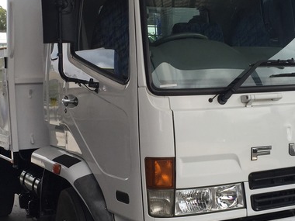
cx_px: 149
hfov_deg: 31.7
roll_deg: +1.0
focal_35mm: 61
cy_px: 133
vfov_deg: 24.0
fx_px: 520
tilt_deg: -1.9
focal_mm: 4.15
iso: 32
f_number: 2.2
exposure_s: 1/860
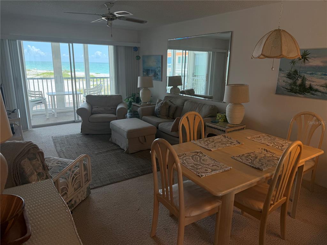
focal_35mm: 24
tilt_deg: -15.4
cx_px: 164
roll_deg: -0.7
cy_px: 122
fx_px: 227
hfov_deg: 71.6
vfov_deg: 56.8
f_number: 1.78
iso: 80
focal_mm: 6.76
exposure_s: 1/170
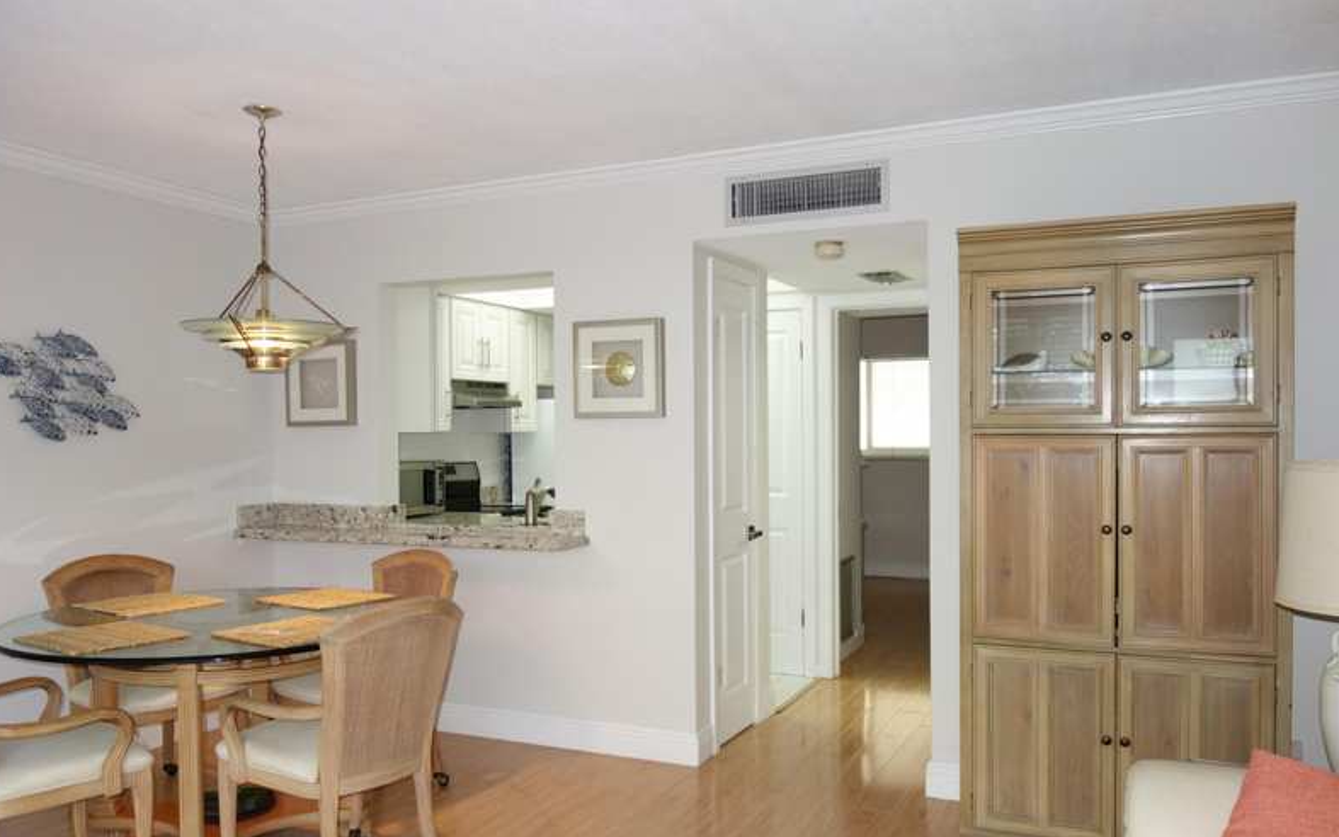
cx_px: 660
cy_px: 450
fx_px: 1058
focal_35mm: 29
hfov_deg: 64.6
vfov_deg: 43.1
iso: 125
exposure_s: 1/50
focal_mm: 10.4
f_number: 1.8
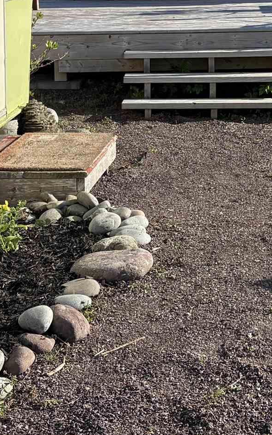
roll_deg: +1.4
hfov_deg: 14.2
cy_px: 35
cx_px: 292
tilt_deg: -4.7
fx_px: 1068
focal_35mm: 90
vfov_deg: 22.4
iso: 50
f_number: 1.6
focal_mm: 5.96
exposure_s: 1/2639
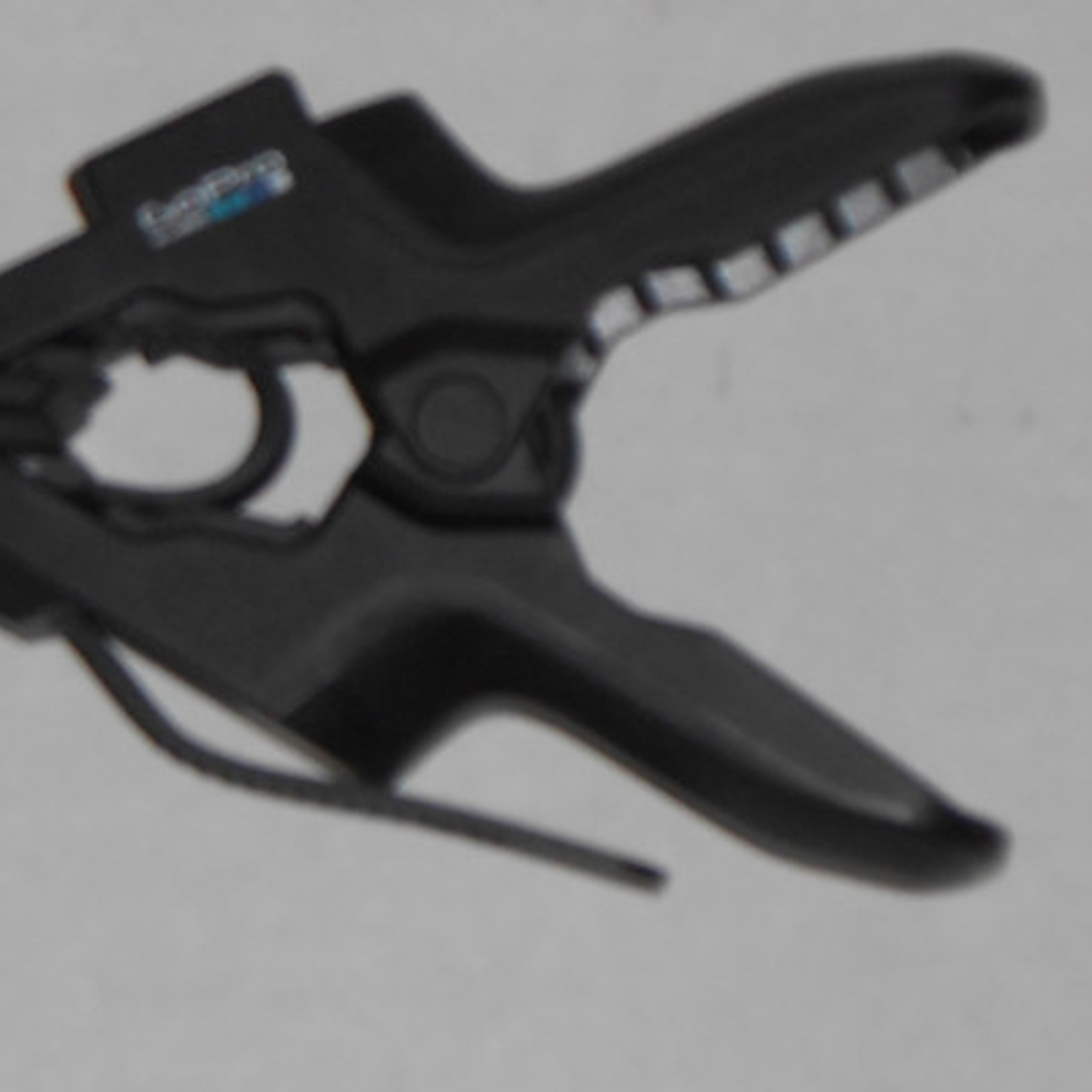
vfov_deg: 7.1
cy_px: 342
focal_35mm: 246
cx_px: 460
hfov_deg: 7.1
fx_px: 8780
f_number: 5
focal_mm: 18.7
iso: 200
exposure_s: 1/60
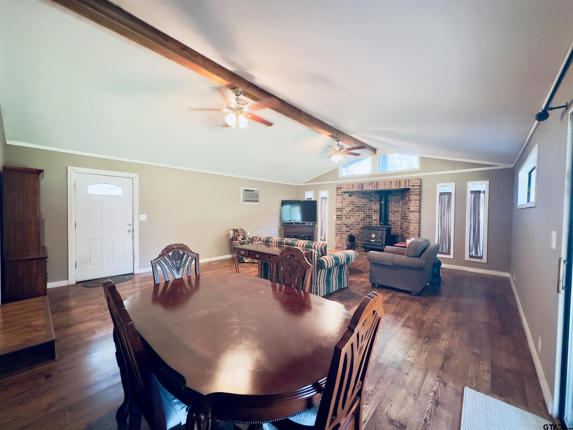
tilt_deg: -0.6
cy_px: 215
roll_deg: -0.3
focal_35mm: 14
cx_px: 286
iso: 1250
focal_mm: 2.22
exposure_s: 1/40
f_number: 2.2
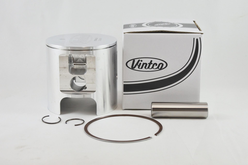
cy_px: 82
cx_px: 124
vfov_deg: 23.8
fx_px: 393
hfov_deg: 35.1
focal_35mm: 57
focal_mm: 21.4
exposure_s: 1/125
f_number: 4.8
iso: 450
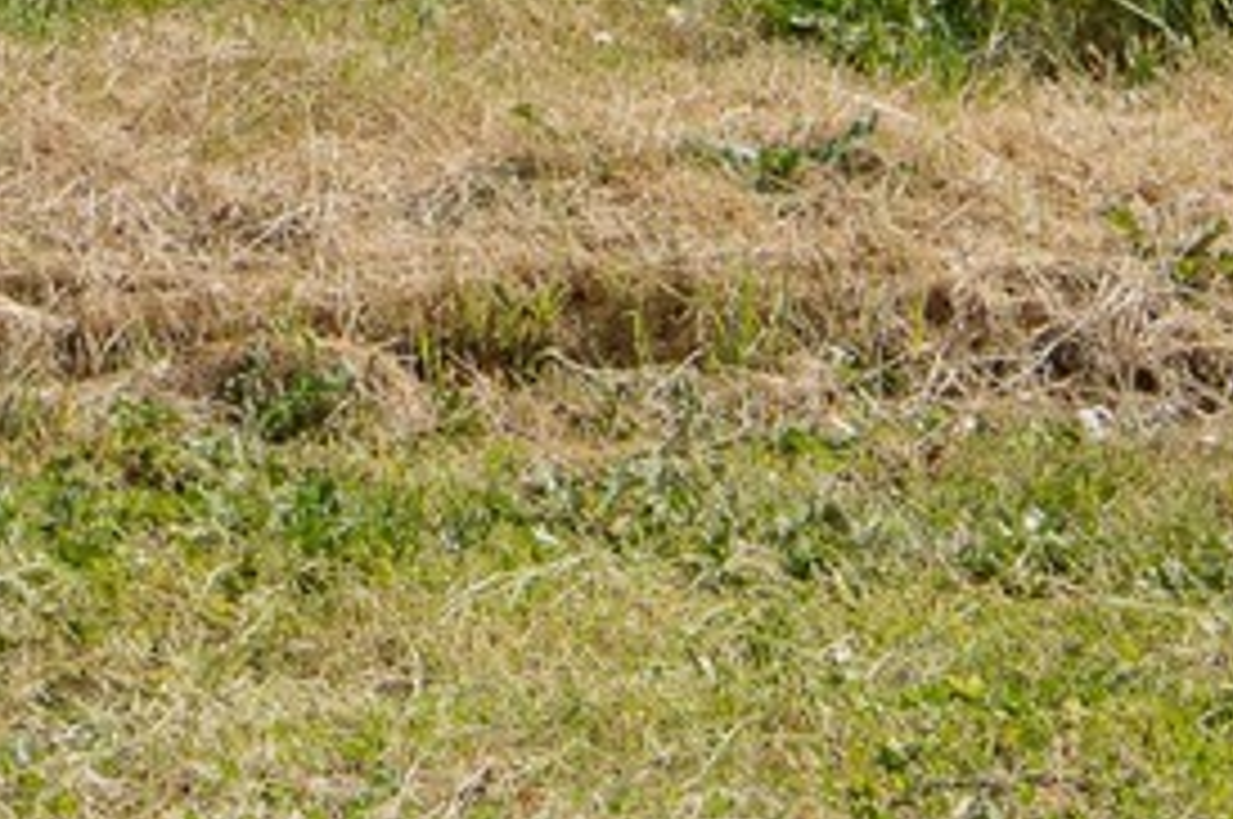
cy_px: -882
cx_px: 72
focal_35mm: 155
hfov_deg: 13.1
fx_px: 5302
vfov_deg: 8.3
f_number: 8
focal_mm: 17
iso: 125
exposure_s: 1/100
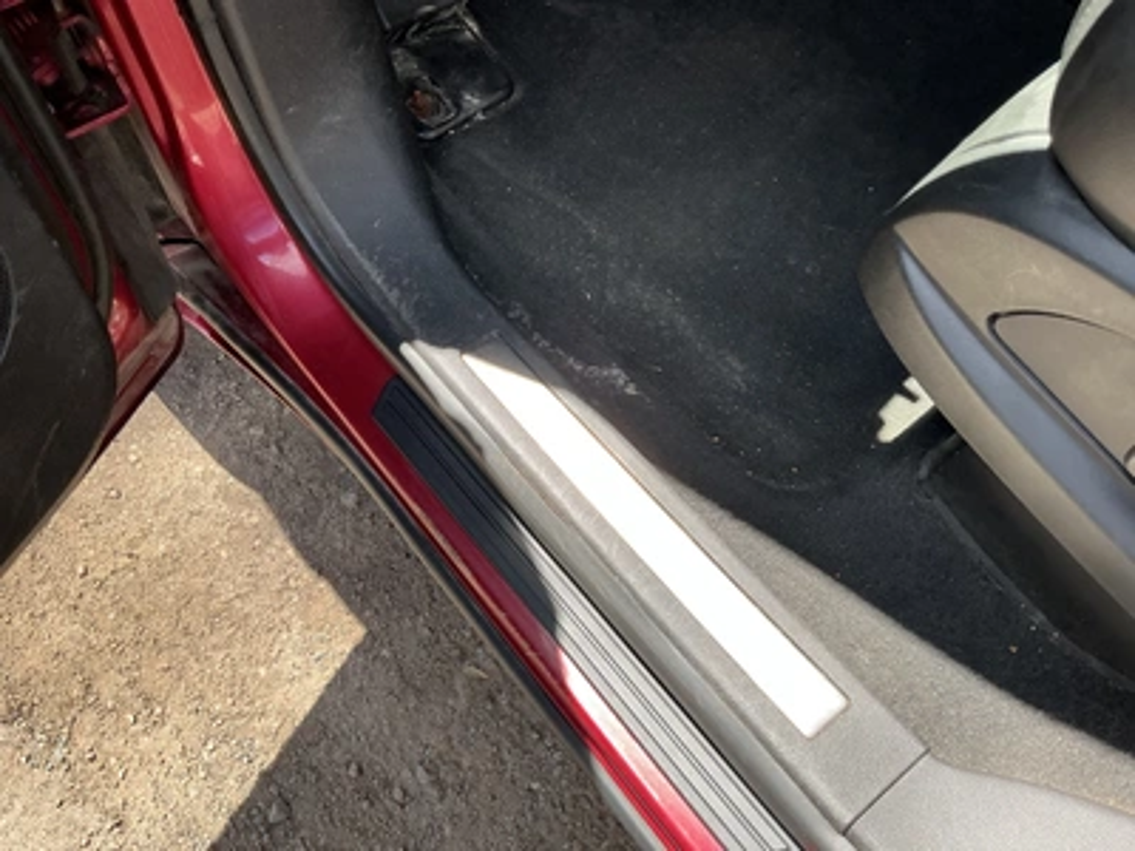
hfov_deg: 63.4
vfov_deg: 49.7
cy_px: 426
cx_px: 568
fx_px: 918
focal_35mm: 28
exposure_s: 1/167
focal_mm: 3
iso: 20
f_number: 1.8
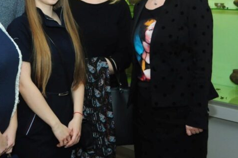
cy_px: 32
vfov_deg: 17.5
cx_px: 69
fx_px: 508
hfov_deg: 26.1
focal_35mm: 77
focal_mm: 24
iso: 800
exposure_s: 1/125
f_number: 3.8
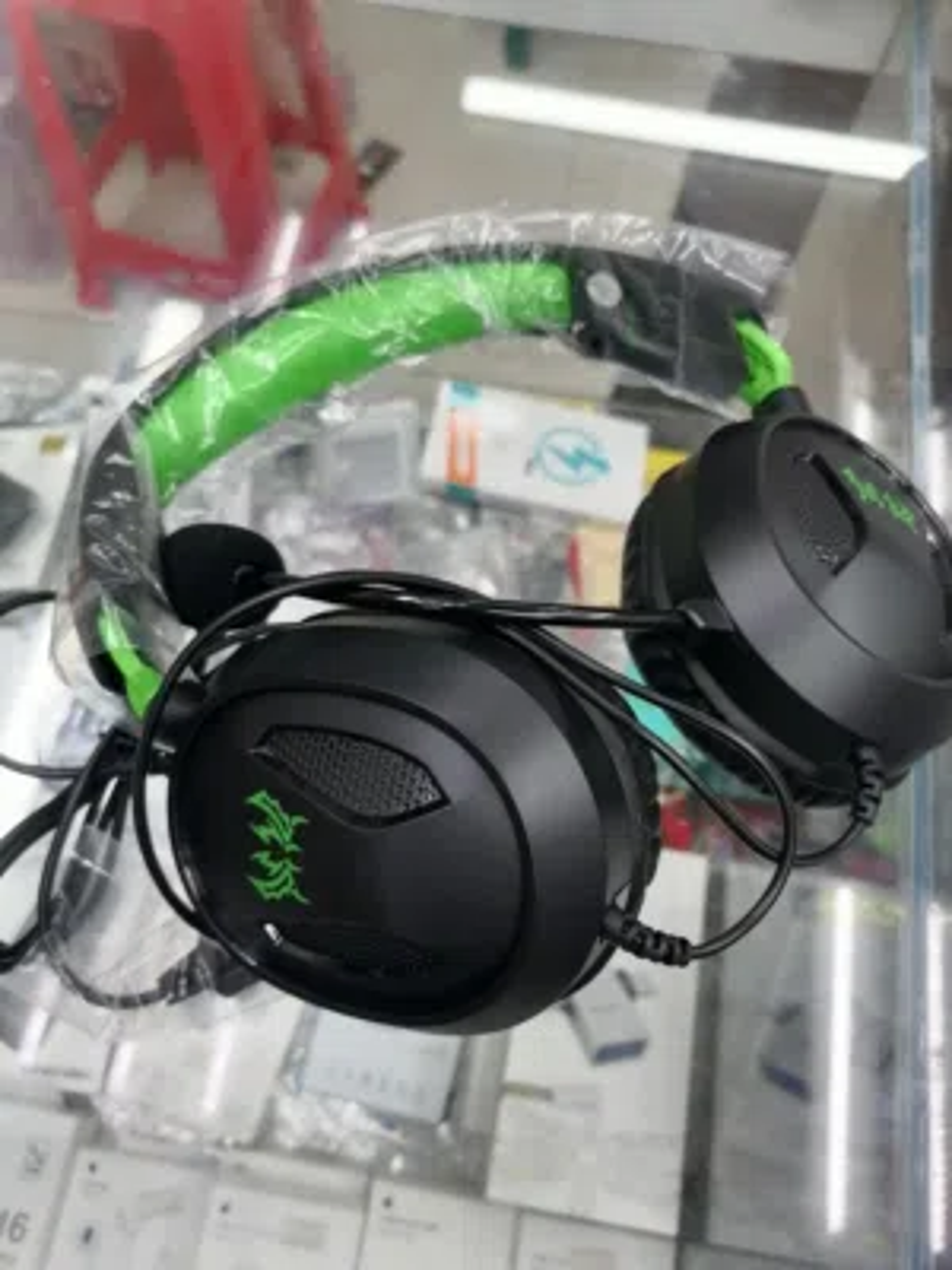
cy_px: 635
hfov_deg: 51.4
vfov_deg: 65.3
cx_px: 476
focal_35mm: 27
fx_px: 990
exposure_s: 1/100
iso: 50
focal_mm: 5.3
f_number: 1.8
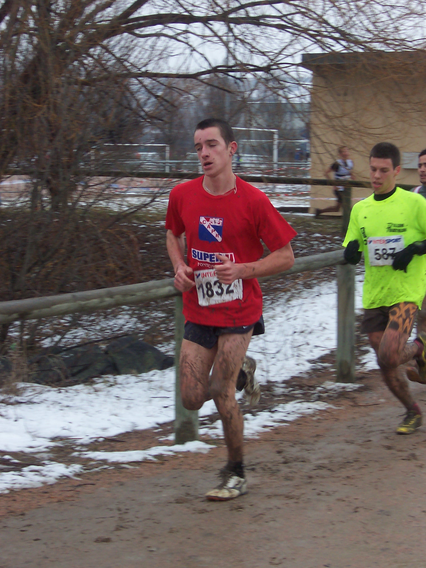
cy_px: 284
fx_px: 1871
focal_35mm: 114
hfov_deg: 13.0
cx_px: 213
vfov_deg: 17.3
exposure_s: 1/180
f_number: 5.6
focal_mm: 17.6
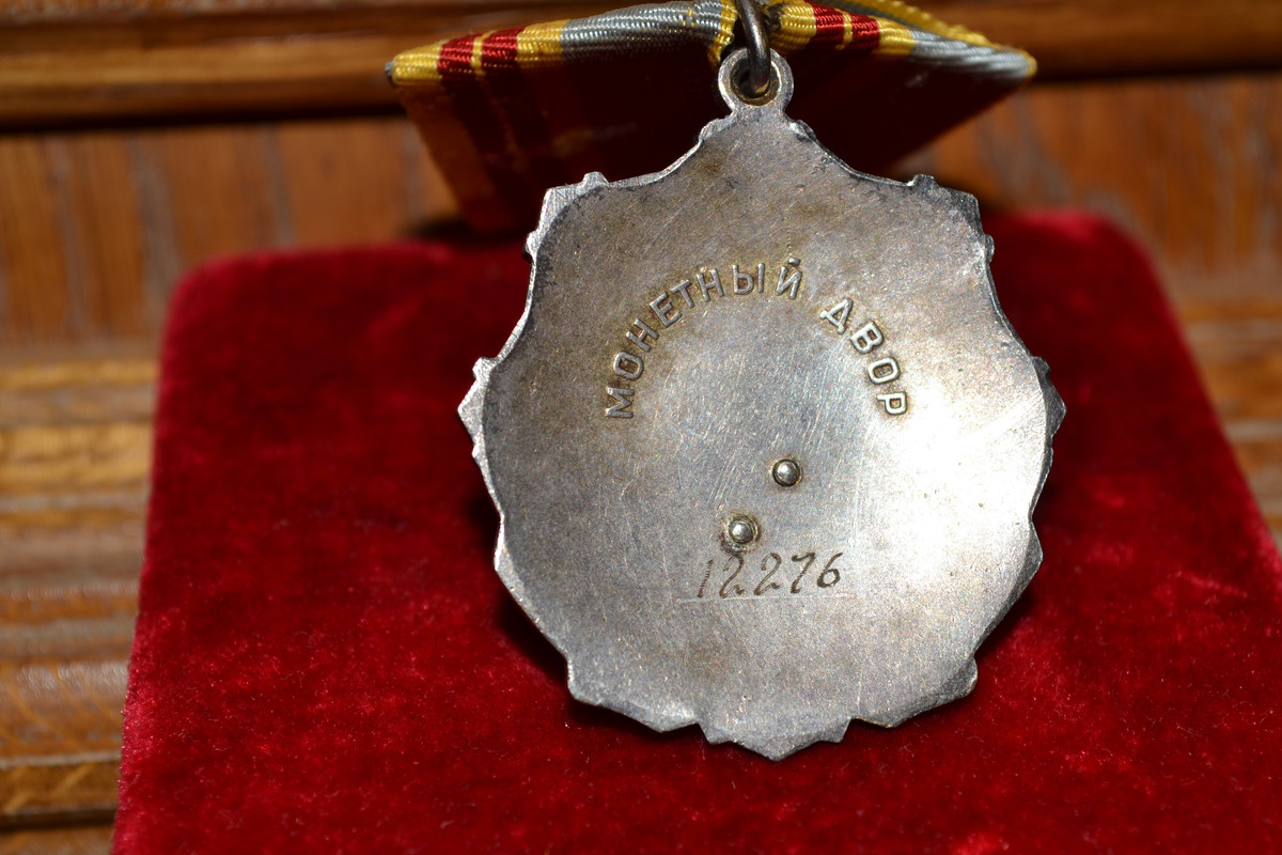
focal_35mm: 69
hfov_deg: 29.2
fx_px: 2457
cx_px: 641
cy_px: 428
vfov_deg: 19.7
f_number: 8
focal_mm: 46
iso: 100
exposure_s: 1/60
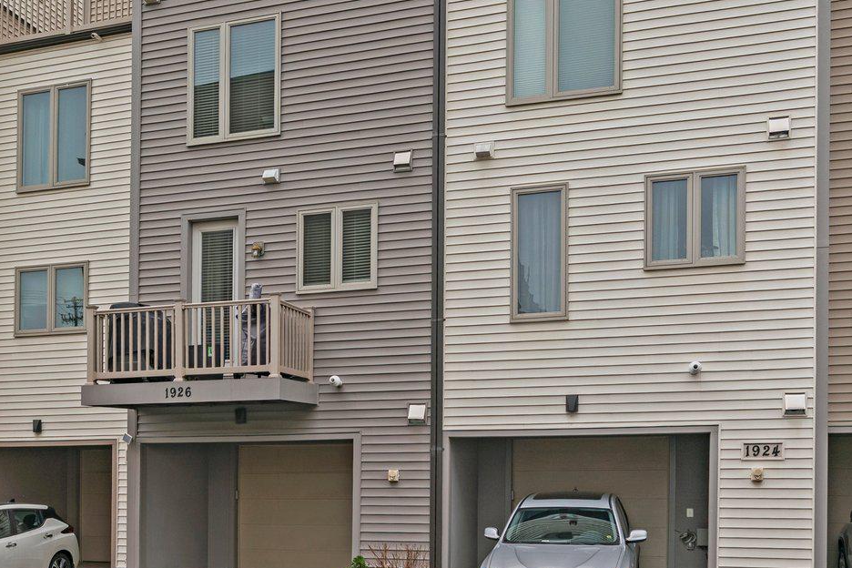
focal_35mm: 35
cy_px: 184
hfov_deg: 53.8
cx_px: 317
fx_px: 828
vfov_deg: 37.4
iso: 100
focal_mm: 16
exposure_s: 1/125
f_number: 8
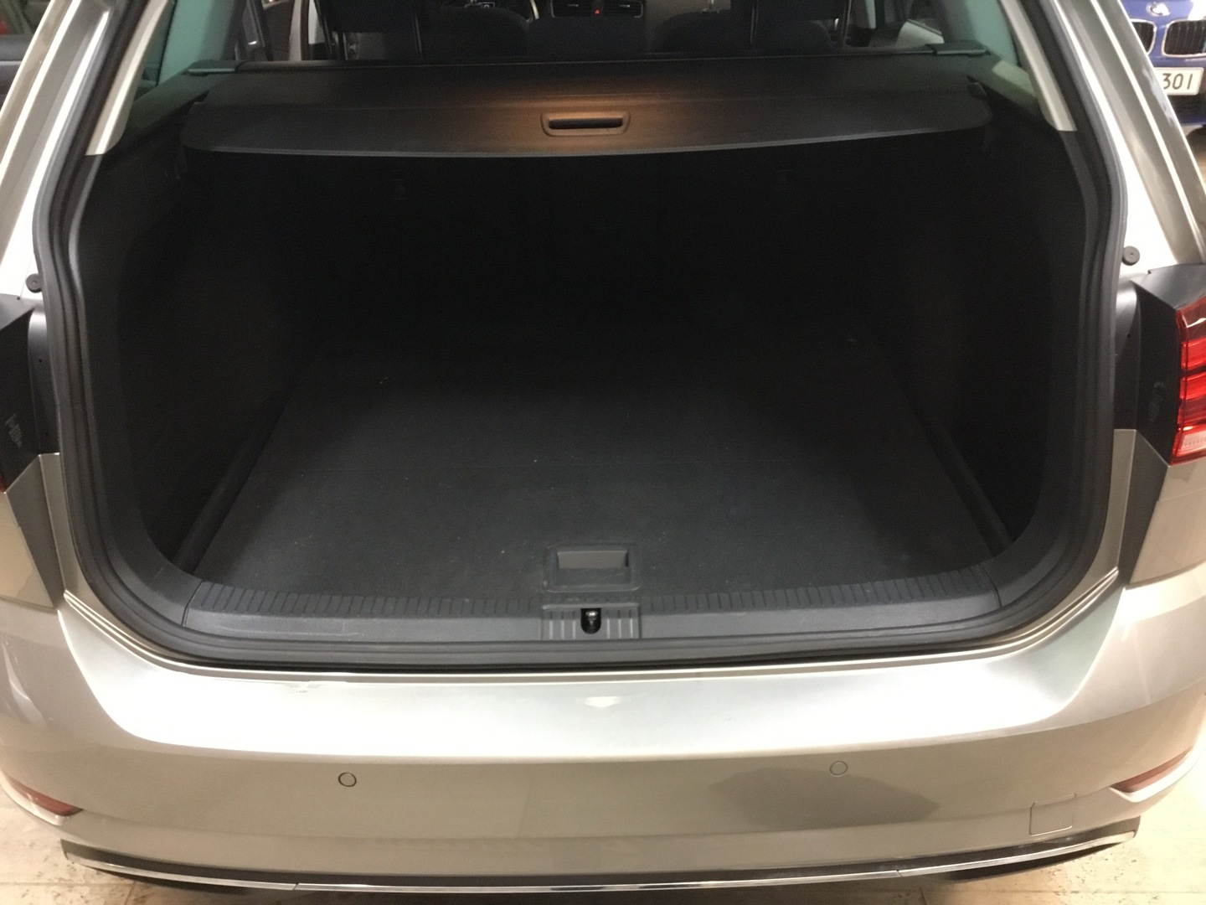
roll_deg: +1.4
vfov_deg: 45.4
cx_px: 603
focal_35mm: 31
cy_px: 452
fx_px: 1080
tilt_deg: -29.5
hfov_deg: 58.4
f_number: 2.4
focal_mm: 3.3
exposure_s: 1/25
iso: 200
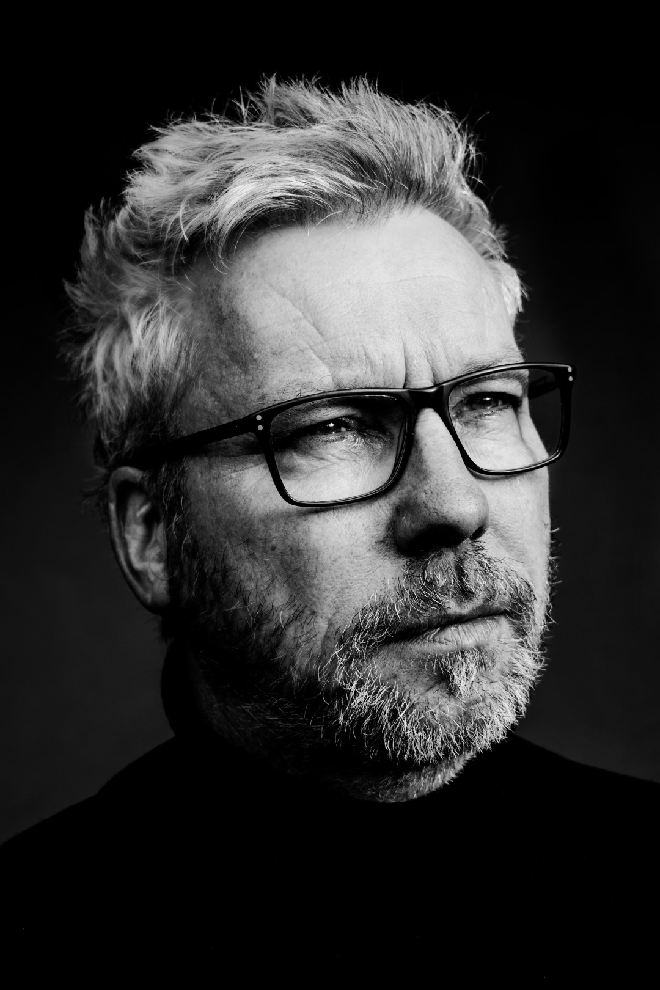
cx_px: 330
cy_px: 495
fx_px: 1897
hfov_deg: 19.7
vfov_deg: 29.2
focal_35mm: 69
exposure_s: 1/125
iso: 100
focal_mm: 46
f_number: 5.3
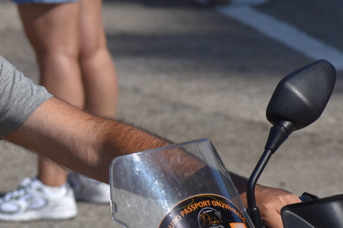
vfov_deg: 1.9
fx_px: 6751
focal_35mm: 709
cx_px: -70
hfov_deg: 2.9
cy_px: 61
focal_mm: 155
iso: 250
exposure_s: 1/2000
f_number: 8
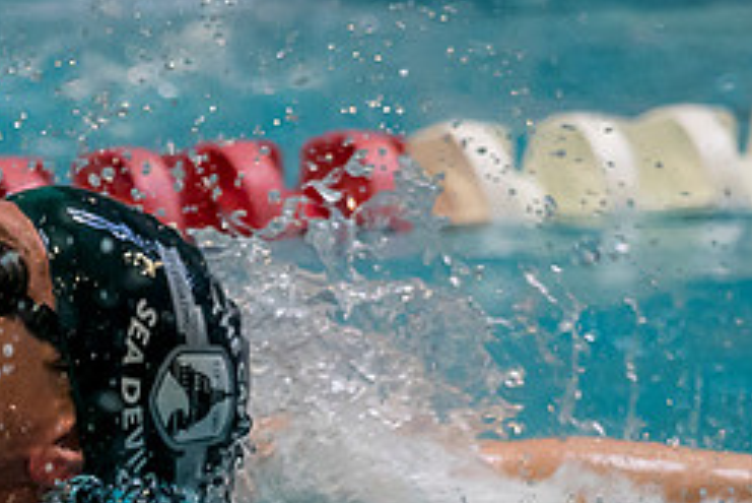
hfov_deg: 2.0
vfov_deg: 1.4
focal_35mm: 1014
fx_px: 21193
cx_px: -81
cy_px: 676
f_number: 2.8
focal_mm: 150
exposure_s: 1/1000
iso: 1600
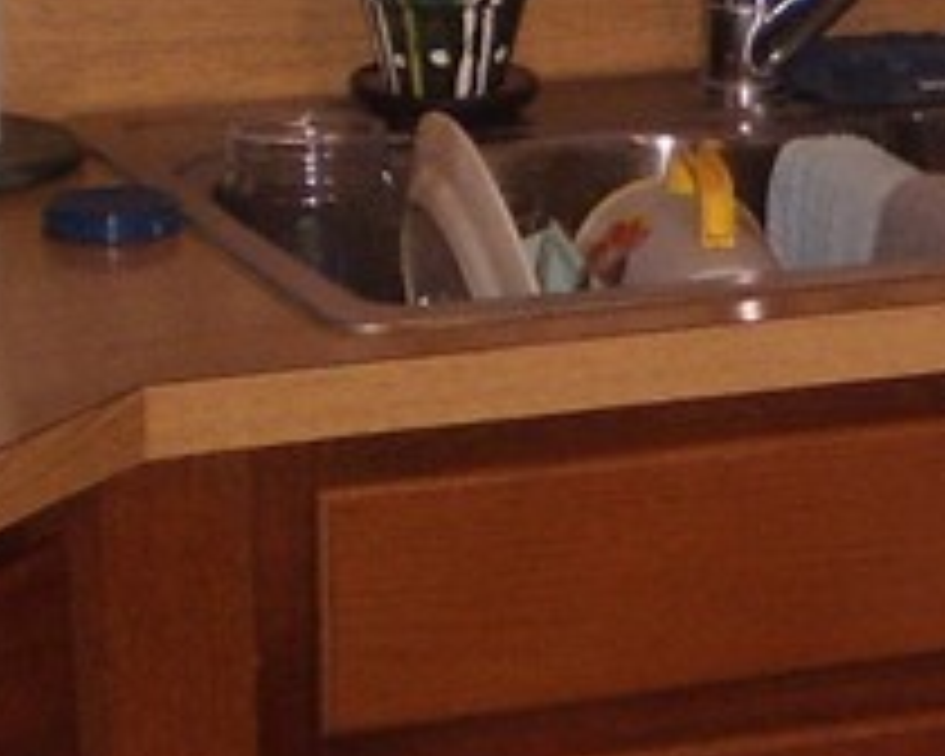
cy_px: 320
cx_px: 1192
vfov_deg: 9.0
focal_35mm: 171
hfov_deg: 11.0
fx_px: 4783
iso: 125
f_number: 3.1
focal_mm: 6.3
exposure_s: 1/30
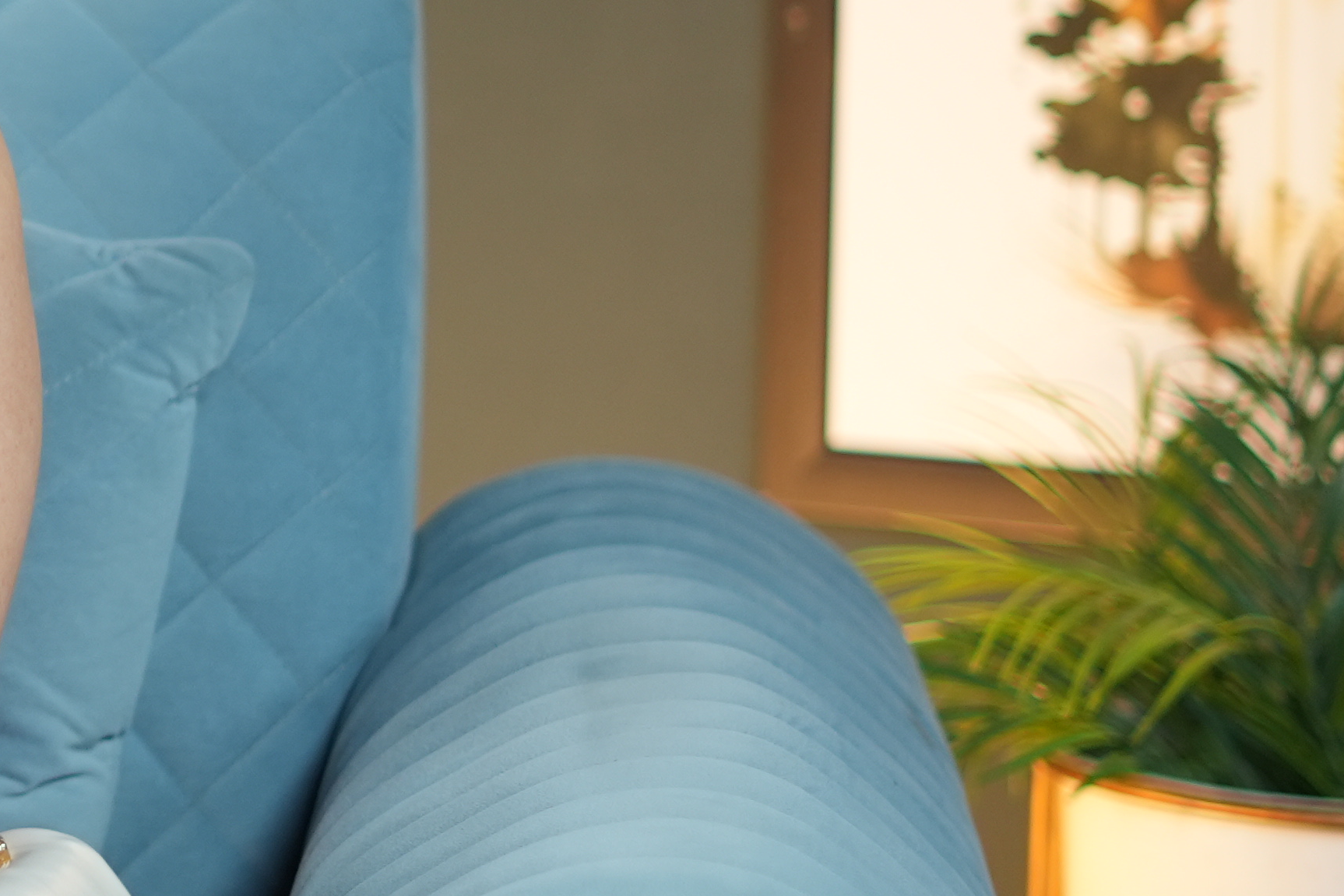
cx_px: -584
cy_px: 19
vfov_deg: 6.7
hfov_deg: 9.9
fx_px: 7579
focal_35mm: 203
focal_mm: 50
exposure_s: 1/100
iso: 400
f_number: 1.8
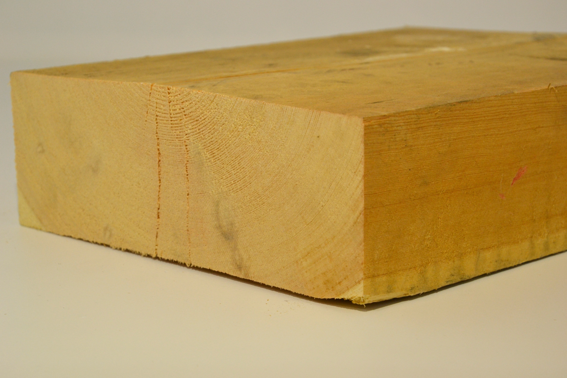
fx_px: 1465
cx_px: 284
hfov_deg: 21.9
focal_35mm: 93
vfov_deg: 14.7
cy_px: 189
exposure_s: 1/125
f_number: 8
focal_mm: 62
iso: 400
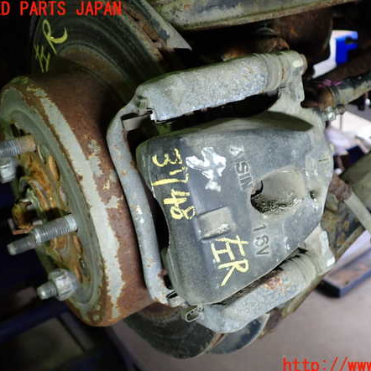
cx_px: 221
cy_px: 188
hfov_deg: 45.8
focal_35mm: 36
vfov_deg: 46.0
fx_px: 437
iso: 200
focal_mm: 5.4
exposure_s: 1/40
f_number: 2.3
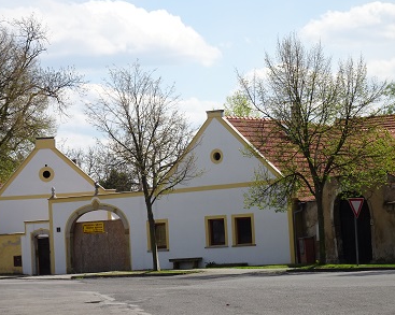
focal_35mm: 131
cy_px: 159
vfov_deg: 11.8
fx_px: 1530
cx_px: 186
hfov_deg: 14.7
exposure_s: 1/400
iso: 80
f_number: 5.6
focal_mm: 20.96
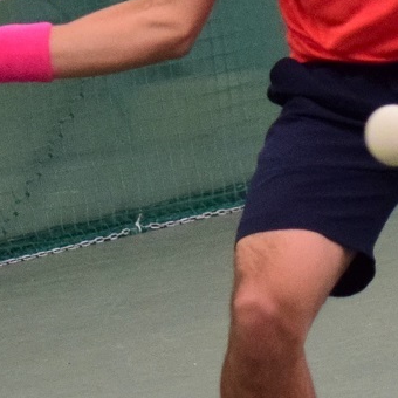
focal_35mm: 483
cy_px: 103
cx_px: 379
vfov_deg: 3.6
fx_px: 6283
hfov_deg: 3.6
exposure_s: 1/800
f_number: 4.5
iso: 1250
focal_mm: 86
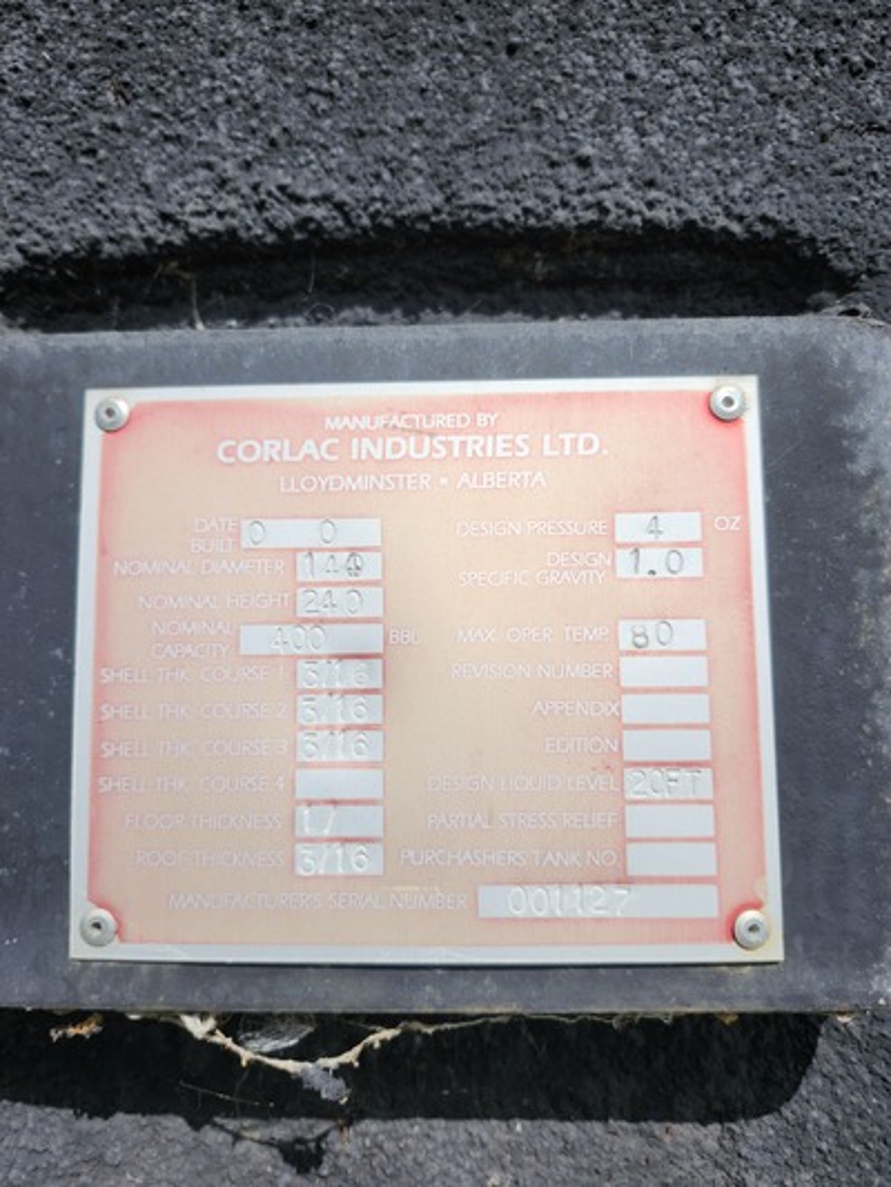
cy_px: 594
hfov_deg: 58.9
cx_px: 446
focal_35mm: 23
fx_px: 789
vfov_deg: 73.9
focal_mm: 5.54
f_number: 1.8
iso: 25
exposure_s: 1/2593
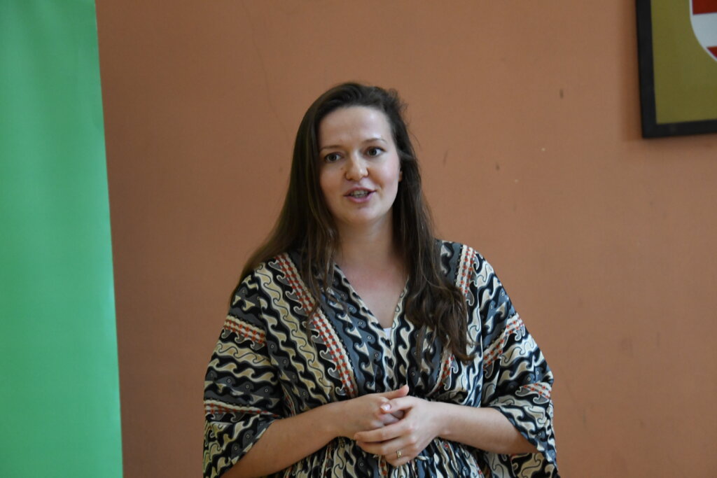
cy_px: 239
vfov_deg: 11.4
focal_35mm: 120
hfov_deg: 17.1
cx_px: 358
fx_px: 2390
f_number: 5
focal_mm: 80
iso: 4000
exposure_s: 1/400
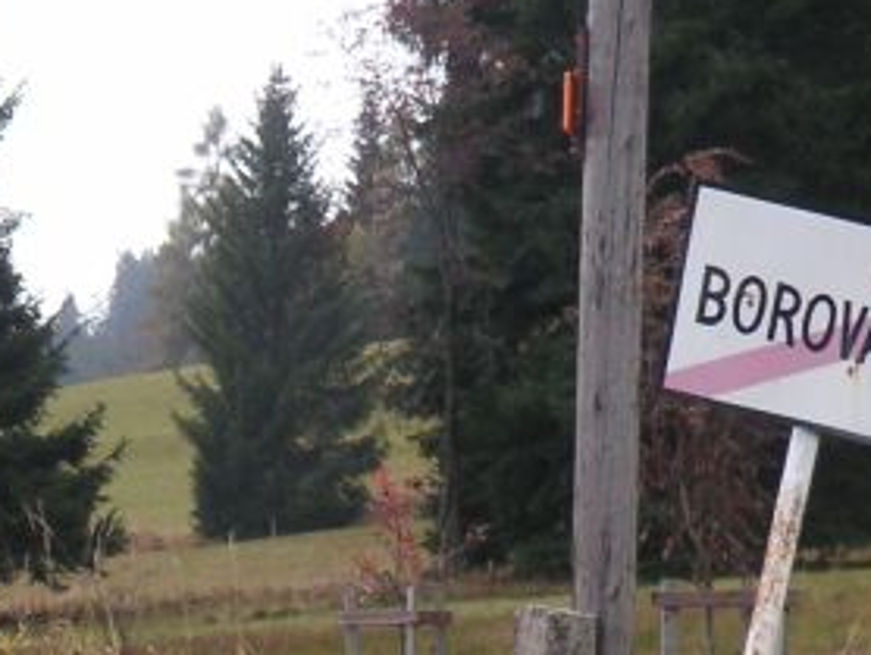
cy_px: 824
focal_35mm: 319
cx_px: 13
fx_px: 8034
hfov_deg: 6.2
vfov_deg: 4.6
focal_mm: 17.1
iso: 50
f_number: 3.6
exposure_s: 1/180
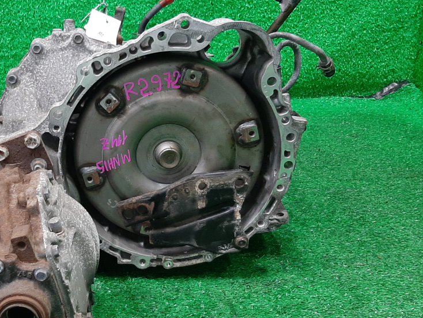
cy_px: 173
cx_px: 83
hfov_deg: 36.2
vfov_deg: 28.6
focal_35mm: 51
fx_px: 623
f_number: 1.7
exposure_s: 1/50
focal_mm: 3.93
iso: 163
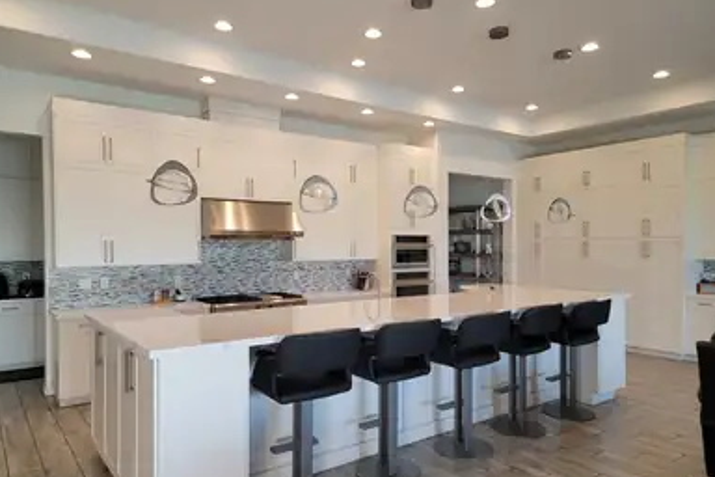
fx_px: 516
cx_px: 352
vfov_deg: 49.5
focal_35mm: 26
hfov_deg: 69.4
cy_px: 246
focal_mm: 6.7
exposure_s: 1/120
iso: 125
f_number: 1.8
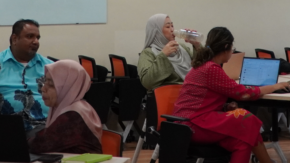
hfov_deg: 14.5
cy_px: -103
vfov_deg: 8.0
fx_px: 1138
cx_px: 158
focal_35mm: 148
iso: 1250
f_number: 4
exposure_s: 1/160
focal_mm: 28
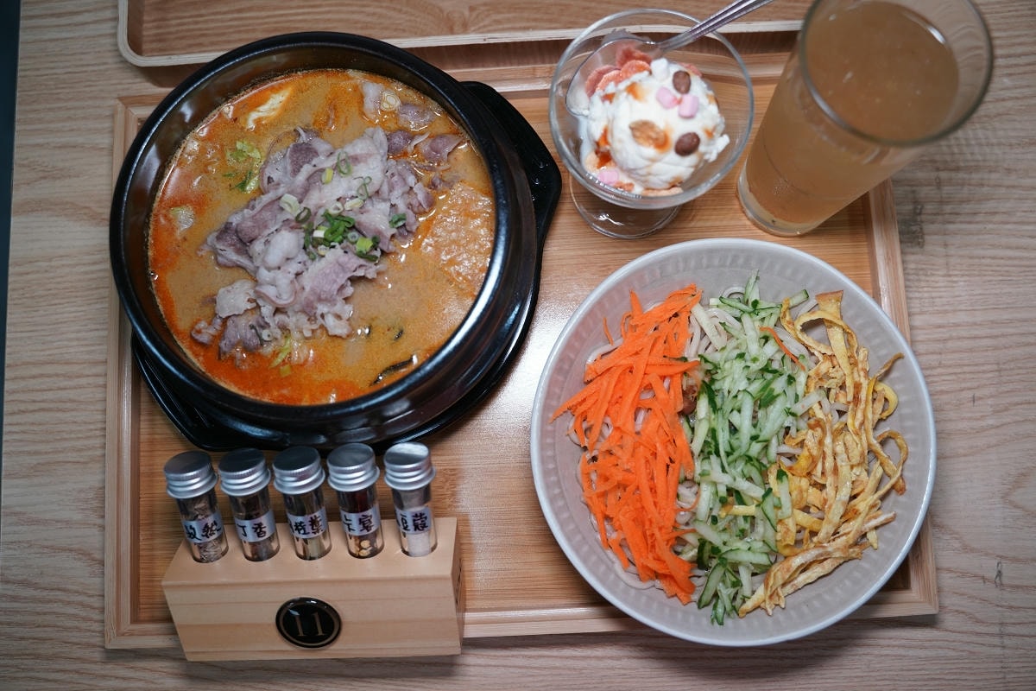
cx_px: 518
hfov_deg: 61.9
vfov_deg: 43.6
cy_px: 346
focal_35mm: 30
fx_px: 863
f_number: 4
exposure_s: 1/60
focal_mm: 30
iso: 250
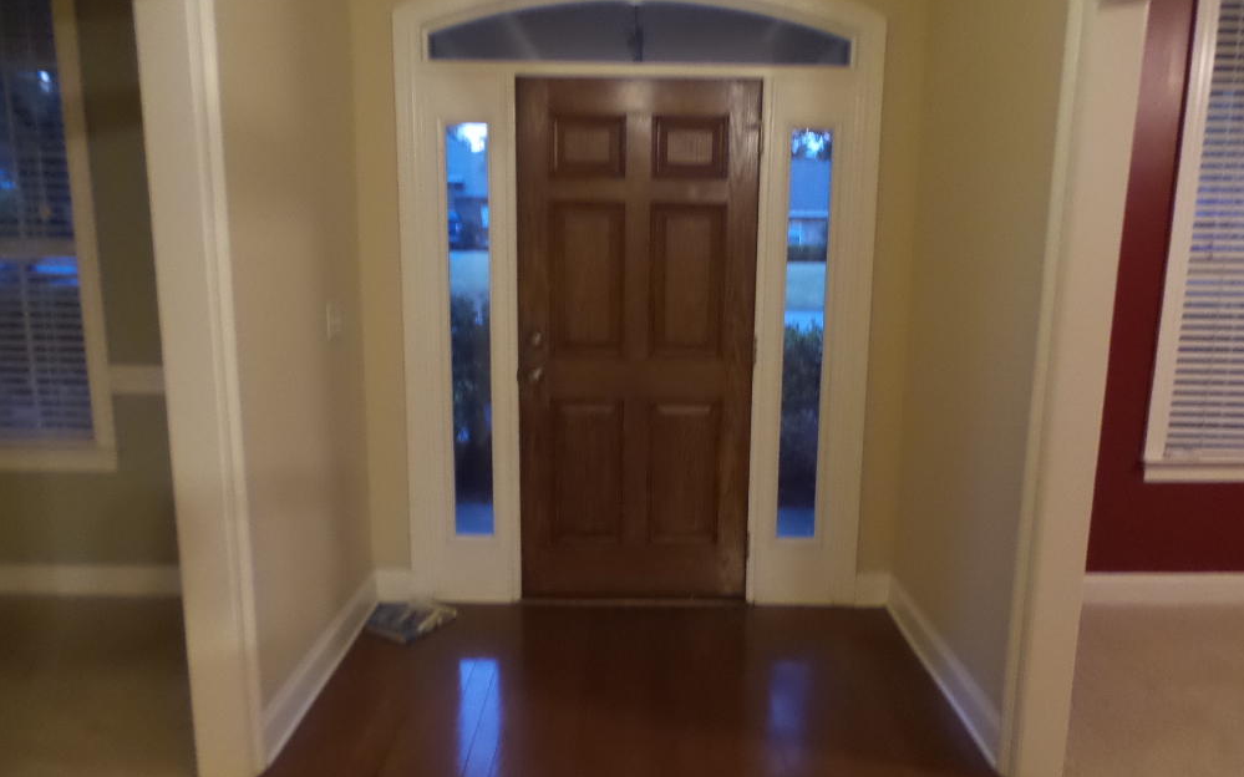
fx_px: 847
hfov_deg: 72.5
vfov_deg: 49.3
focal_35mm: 25
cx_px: 635
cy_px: 391
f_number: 2.8
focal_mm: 4.1
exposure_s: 1/10
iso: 800
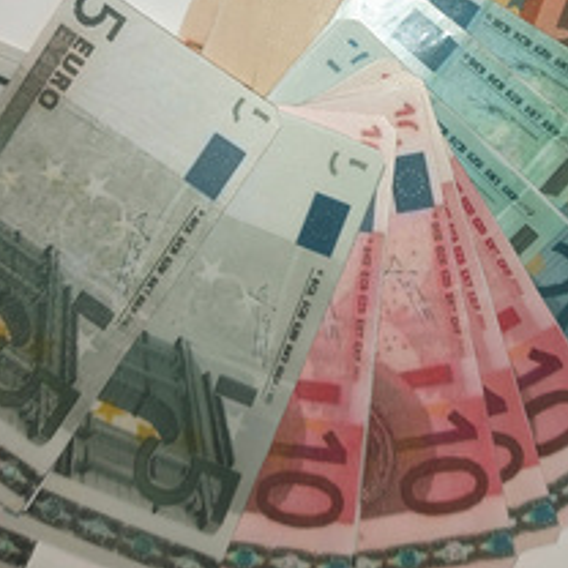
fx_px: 947
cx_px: 381
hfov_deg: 33.1
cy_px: 74
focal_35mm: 51
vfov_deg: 32.0
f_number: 1.8
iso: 32
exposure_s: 1/177
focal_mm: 5.23
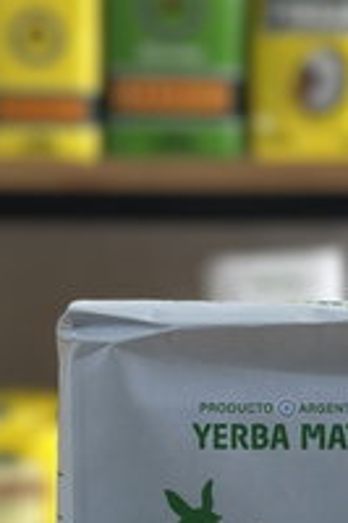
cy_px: 561
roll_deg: -0.8
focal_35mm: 133
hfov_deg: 10.2
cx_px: 306
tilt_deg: -8.4
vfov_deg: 15.1
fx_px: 1932
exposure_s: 1/60
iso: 125
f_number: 1.78
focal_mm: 6.86
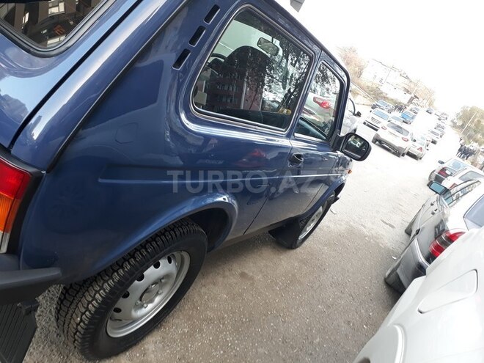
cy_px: 182
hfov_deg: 65.3
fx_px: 378
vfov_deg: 51.4
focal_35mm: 27
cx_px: 242
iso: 50
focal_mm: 3.6
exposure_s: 1/50
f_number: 1.9
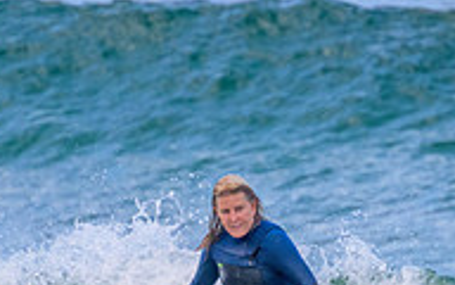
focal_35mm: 2458
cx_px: 235
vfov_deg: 0.5
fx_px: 30480
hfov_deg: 0.9
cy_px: 381
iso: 2500
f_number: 11
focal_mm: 800
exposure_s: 1/2000
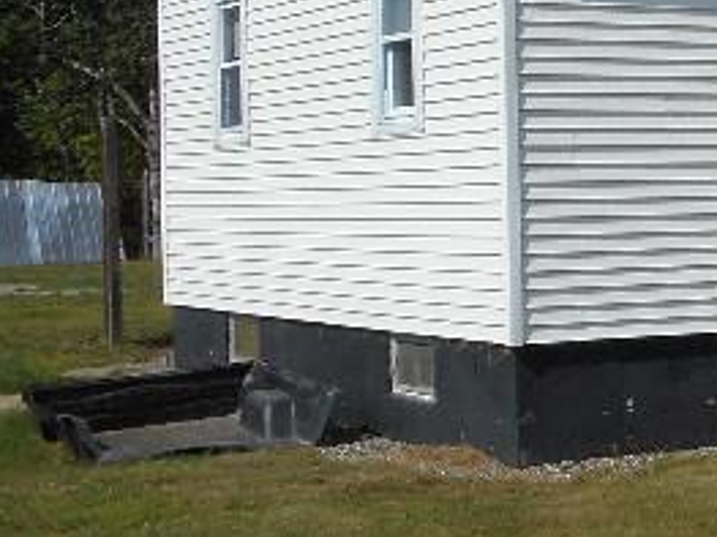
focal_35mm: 113
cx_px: 1191
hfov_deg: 15.5
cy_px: 177
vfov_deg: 13.1
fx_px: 2339
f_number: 4
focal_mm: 5.2
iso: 80
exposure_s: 1/1250
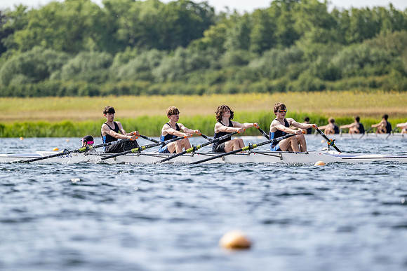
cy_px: 136
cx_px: 204
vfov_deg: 3.4
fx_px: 4523
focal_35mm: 400
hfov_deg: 5.2
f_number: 4.5
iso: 280
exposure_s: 1/2500
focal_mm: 400
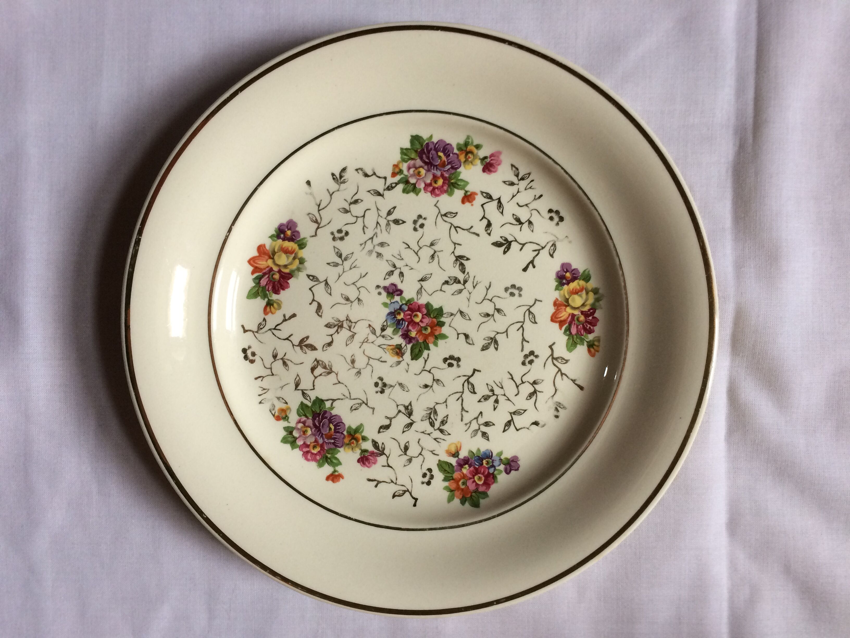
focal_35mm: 29
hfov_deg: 61.7
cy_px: 319
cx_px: 425
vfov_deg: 48.2
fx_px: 712
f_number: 2.2
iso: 100
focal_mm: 4.15
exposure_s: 1/33
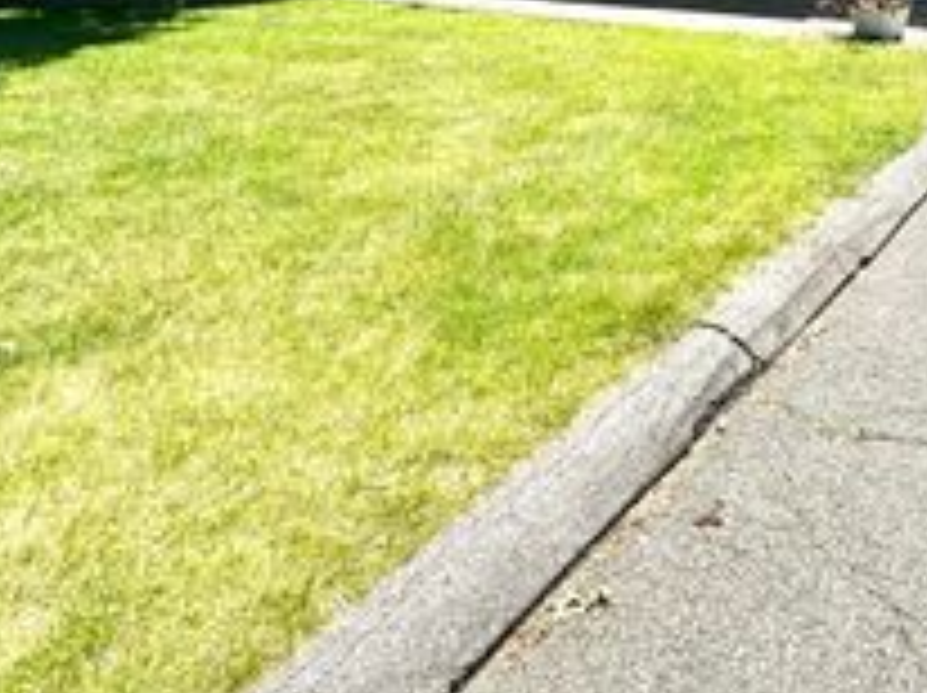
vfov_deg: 36.4
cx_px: 954
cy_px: -38
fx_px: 909
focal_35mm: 34
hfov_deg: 44.7
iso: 40
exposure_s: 1/988
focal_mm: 2.22
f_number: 2.2
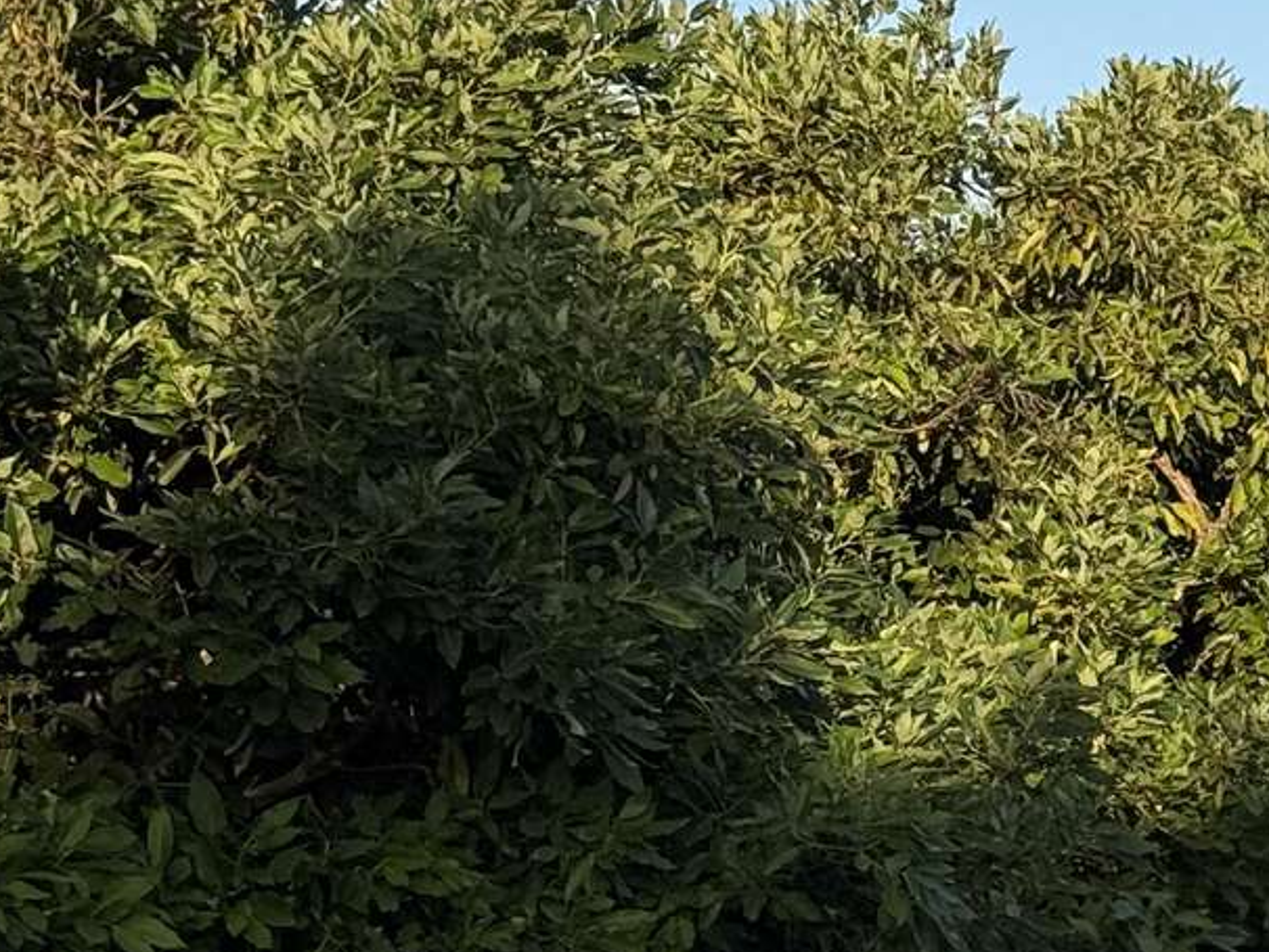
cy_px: 582
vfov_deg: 9.8
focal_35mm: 152
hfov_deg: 12.3
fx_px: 5574
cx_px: 1950
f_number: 1.78
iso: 64
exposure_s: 1/2577
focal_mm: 6.76
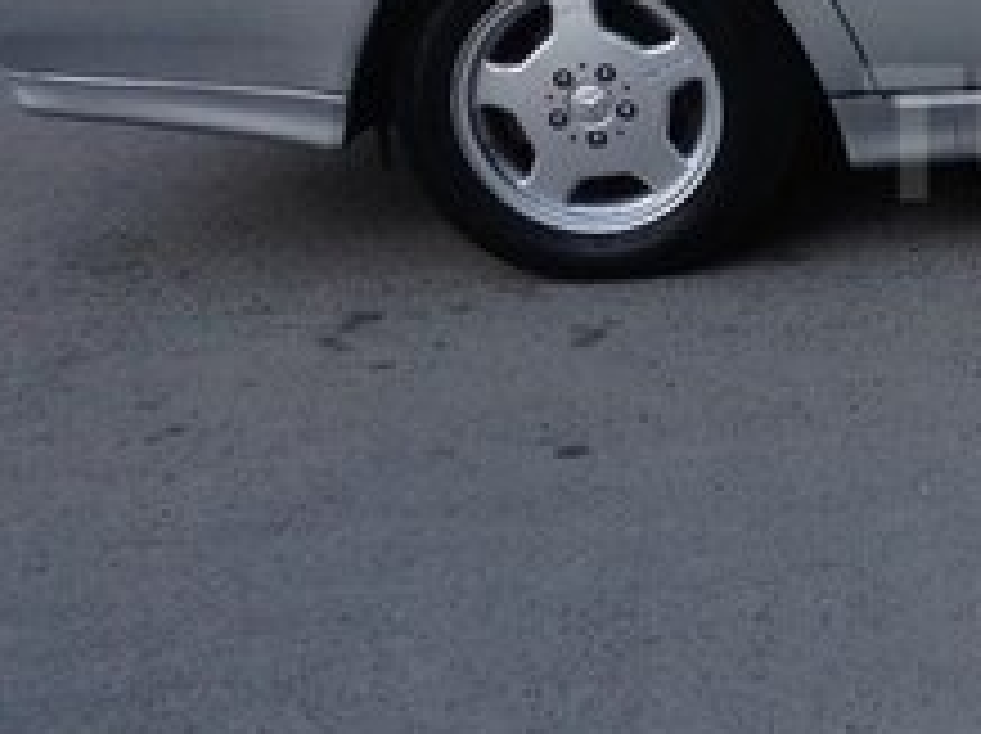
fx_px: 2831
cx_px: 1323
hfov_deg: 18.2
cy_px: 133
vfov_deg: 14.7
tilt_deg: -15.4
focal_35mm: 100
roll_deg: +1.2
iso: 50
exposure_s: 1/423
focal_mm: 4.12
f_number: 2.4
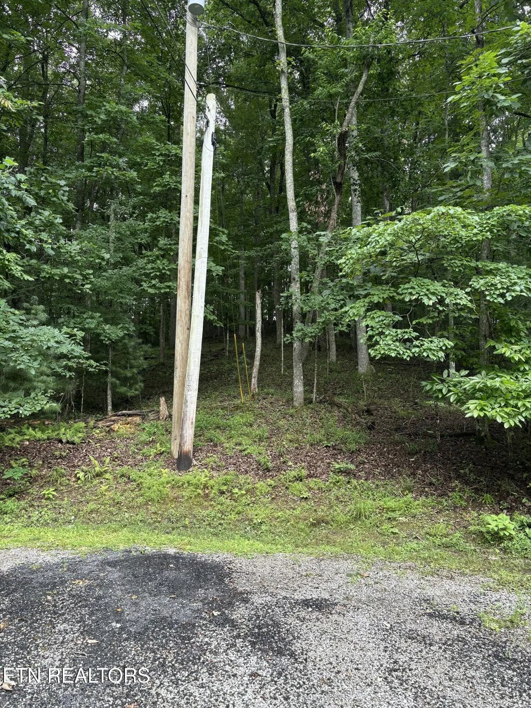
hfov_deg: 53.1
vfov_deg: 67.3
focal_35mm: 26
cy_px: 354
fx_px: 532
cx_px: 266
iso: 40
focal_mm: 5.96
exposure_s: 1/128
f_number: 1.6
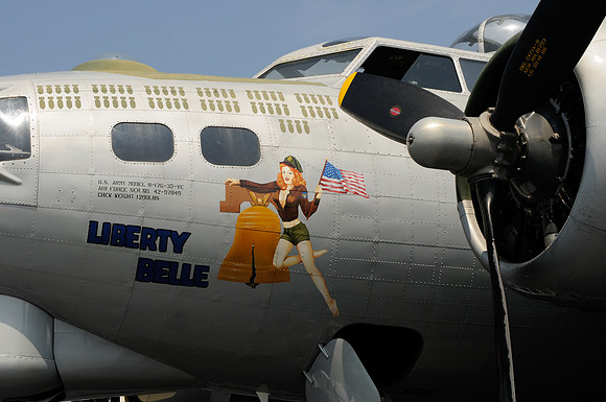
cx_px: 303
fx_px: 1261
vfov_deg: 18.1
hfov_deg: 27.0
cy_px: 201
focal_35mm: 75
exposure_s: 1/500
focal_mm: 50
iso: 200
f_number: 11
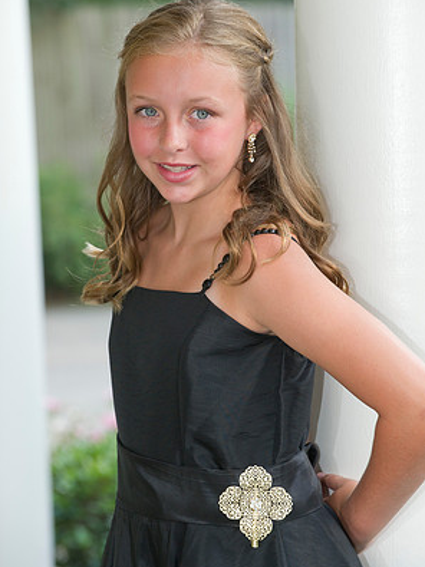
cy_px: 268
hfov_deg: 8.0
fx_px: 3046
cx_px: 213
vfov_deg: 10.6
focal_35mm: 186
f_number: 5.6
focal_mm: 170
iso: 640
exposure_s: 1/160
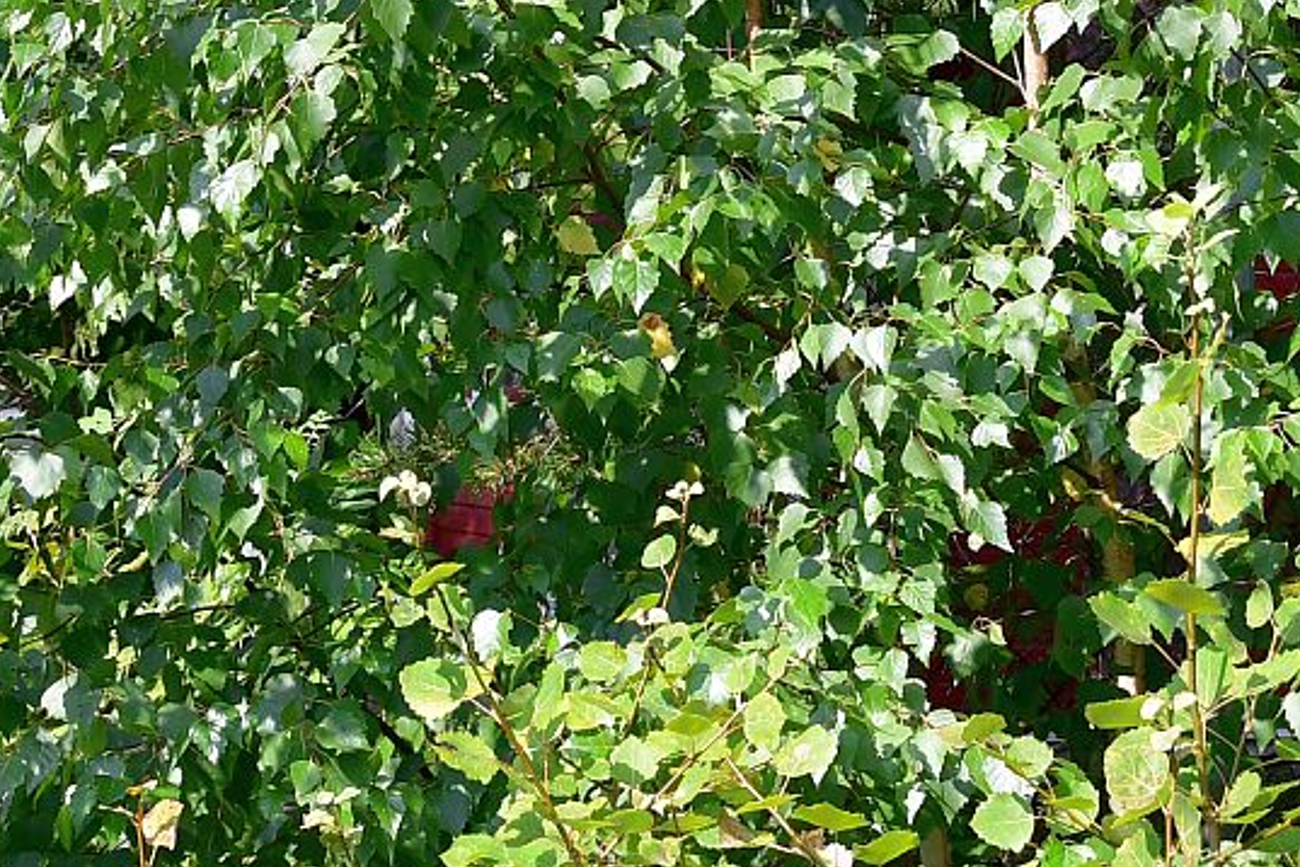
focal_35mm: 155
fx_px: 5597
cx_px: 535
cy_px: -190
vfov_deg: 8.7
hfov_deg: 13.2
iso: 250
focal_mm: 35
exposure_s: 1/160
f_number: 9
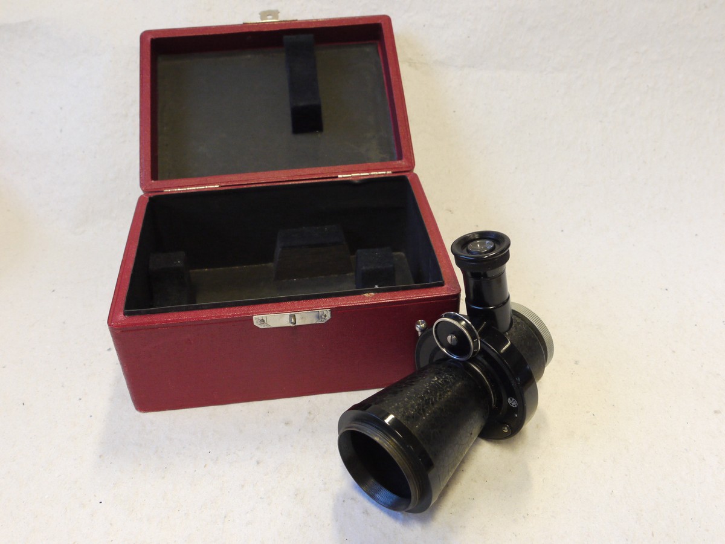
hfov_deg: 54.0
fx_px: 712
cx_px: 362
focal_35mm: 34
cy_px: 272
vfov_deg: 41.8
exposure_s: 1/25
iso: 800
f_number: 8
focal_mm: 17
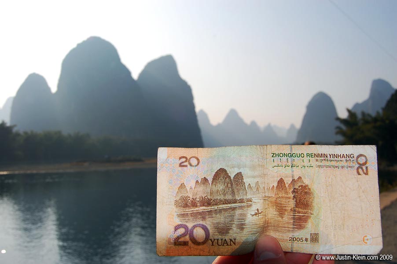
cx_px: 198
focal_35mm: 33
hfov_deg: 57.3
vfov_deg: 39.9
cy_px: 132
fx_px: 364
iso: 200
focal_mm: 22
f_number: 9
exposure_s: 1/500
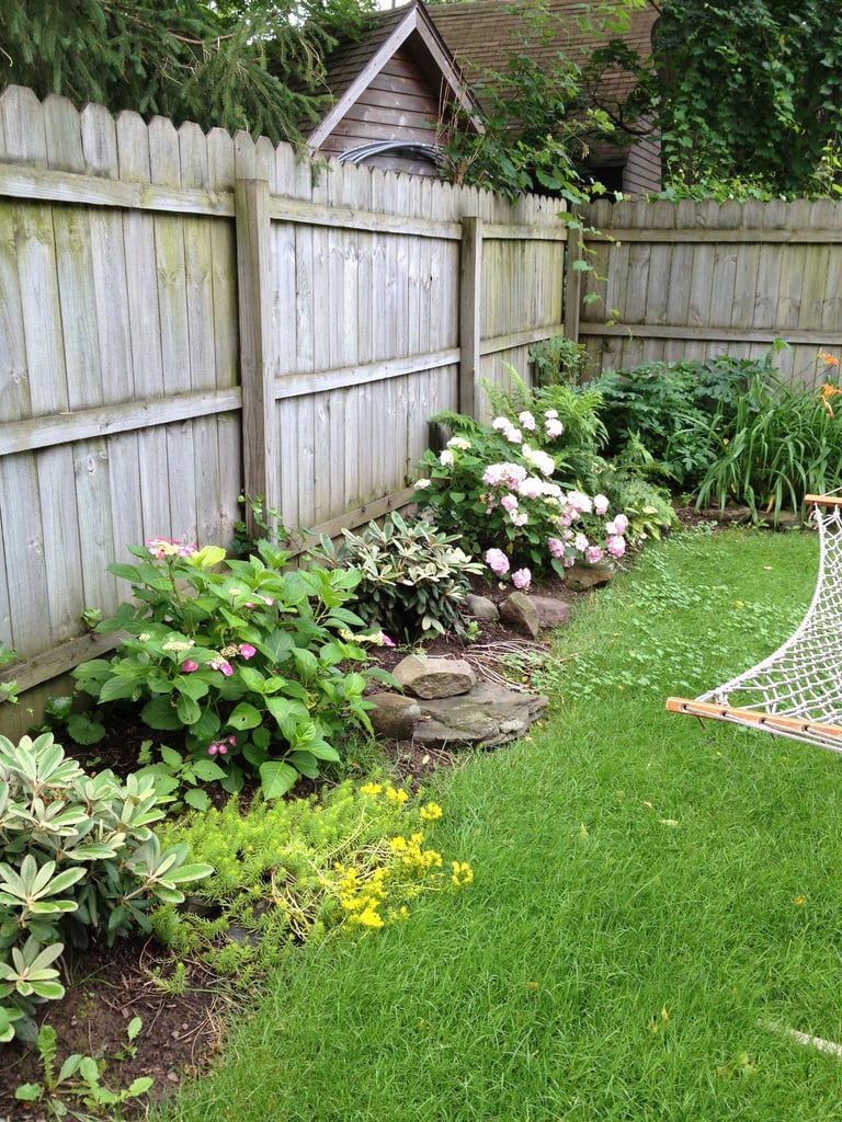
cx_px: 421
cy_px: 561
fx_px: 1135
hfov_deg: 40.7
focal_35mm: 35
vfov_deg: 52.6
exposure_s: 1/162
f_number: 2.4
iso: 50
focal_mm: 4.28
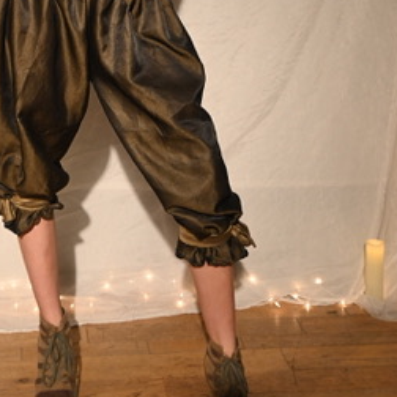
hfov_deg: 23.8
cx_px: 131
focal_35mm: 72
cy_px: -2
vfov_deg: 22.9
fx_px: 939
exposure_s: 1/125
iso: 1000
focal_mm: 26.5
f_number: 4.5
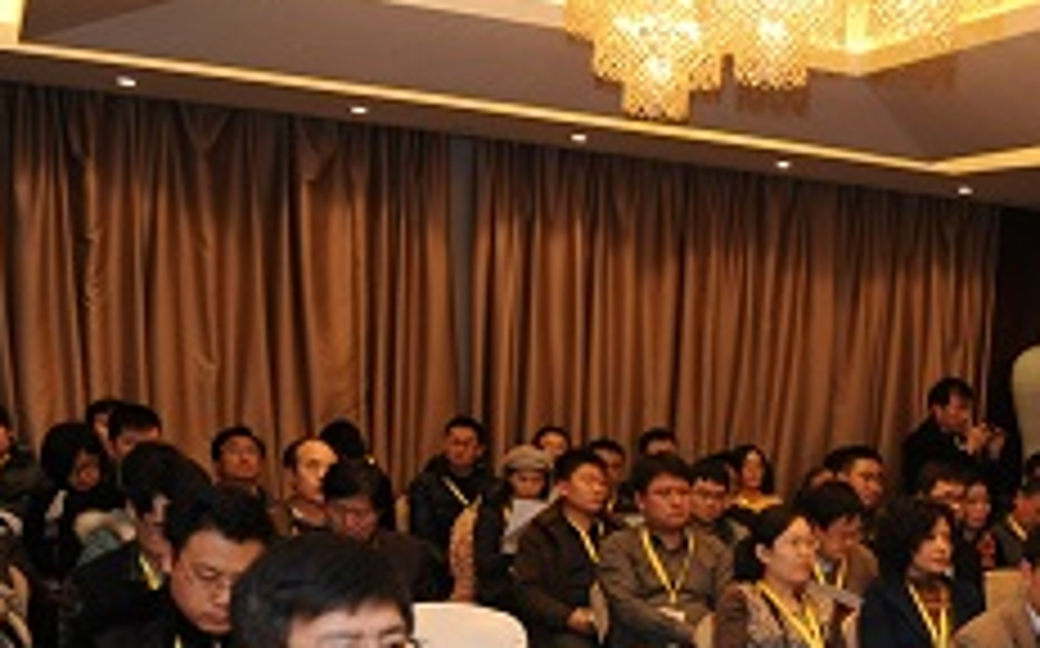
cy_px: 832
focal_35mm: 61
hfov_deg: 31.6
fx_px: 1728
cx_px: 968
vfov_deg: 19.6
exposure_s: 1/100
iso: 2000
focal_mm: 24
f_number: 3.5
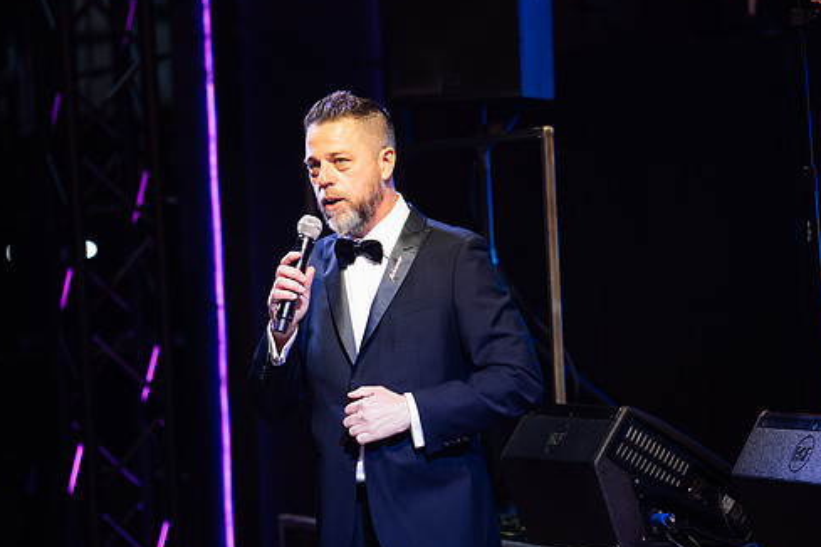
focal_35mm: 184
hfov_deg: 11.2
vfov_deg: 7.5
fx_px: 4196
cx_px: 410
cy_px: 234
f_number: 2.8
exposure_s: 1/200
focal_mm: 155
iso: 1600
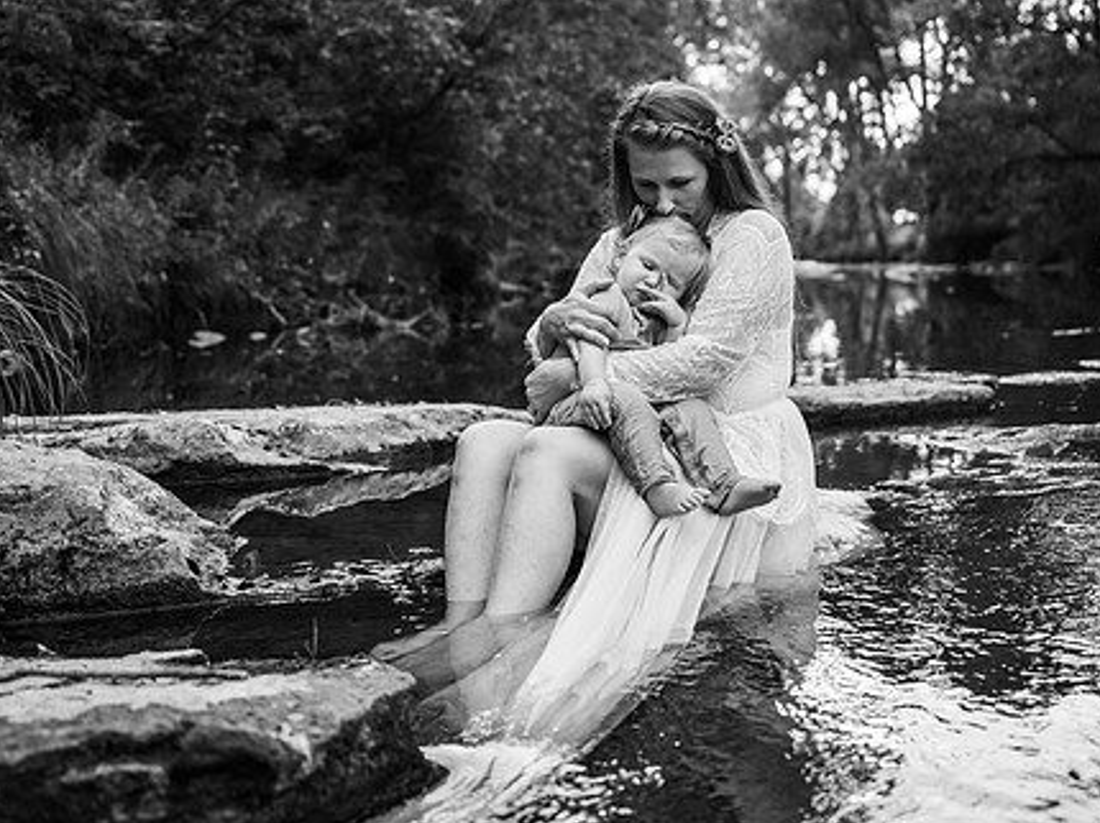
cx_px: 586
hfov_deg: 39.7
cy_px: 359
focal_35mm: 48
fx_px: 1524
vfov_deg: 30.2
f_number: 2.8
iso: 500
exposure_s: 1/1600
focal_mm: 37
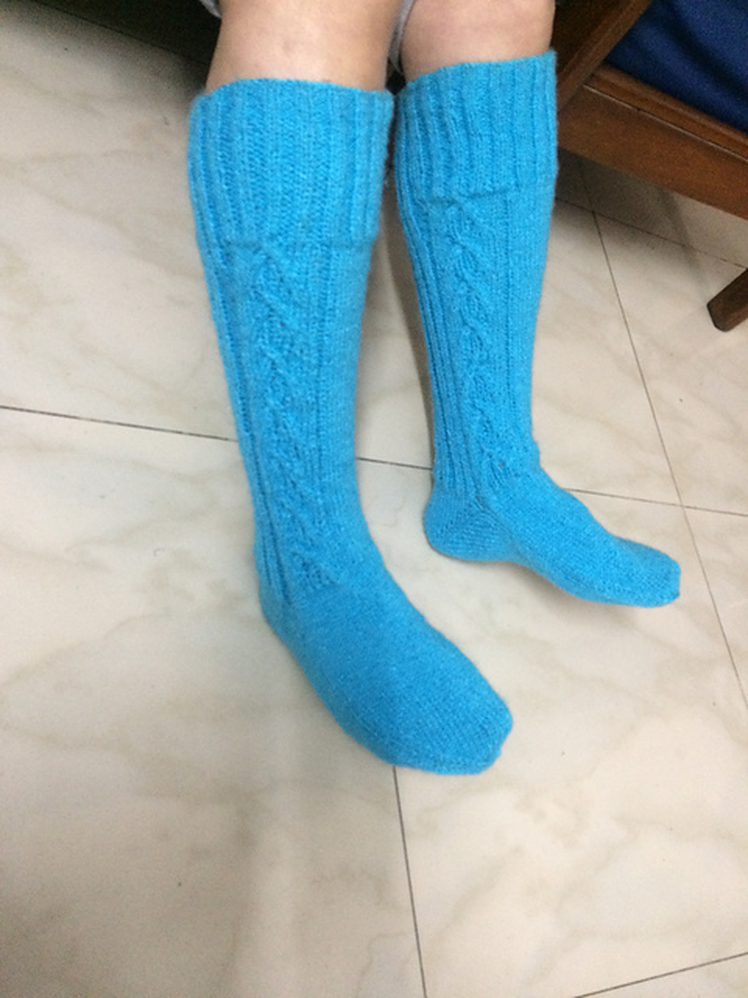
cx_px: 374
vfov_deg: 61.7
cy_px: 499
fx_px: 836
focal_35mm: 29
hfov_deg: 48.2
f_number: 2.2
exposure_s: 1/17
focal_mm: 4.15
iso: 320
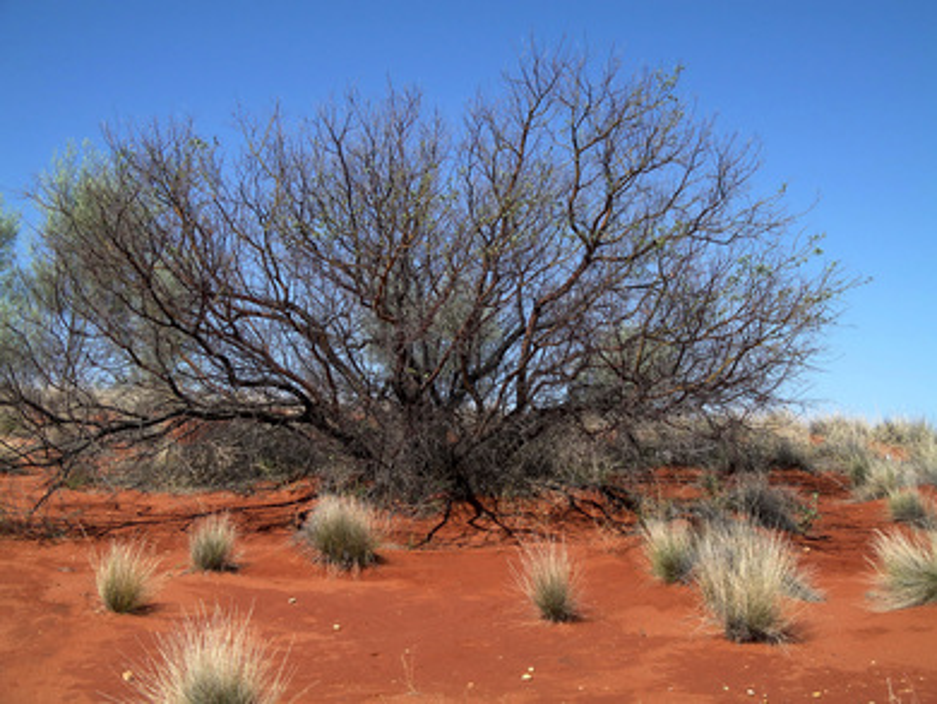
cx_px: 468
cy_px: 352
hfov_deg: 27.0
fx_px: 1950
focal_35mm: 72
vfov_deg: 20.5
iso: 80
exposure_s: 1/320
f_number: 5.6
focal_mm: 14.9
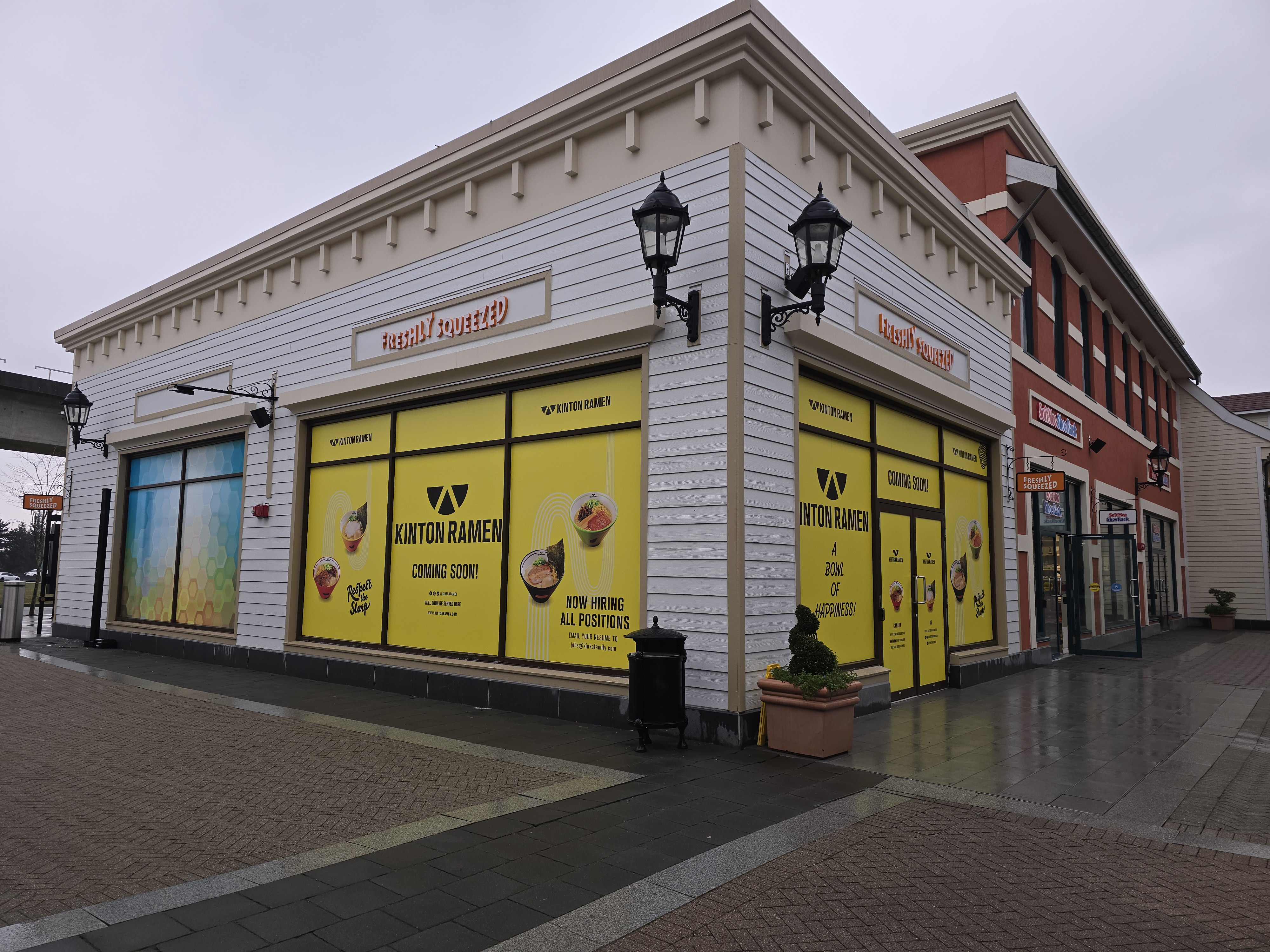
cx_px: 635
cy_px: 476
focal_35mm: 23
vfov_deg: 58.9
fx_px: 844
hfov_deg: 73.9
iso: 16
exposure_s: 1/120
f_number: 1.7
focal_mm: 6.3
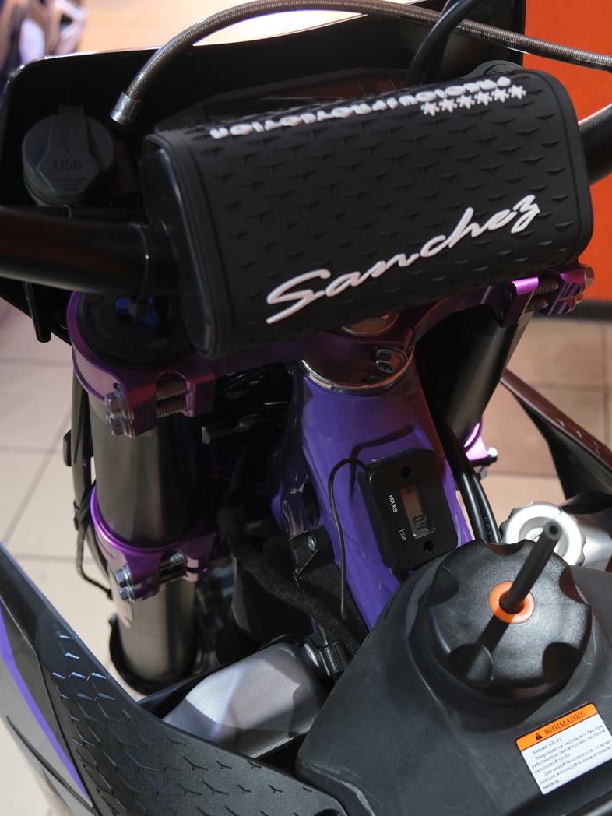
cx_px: 450
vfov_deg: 40.4
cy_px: 406
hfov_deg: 30.4
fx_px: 1108
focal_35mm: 47
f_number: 4
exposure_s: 1/100
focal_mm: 21.2
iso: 1250
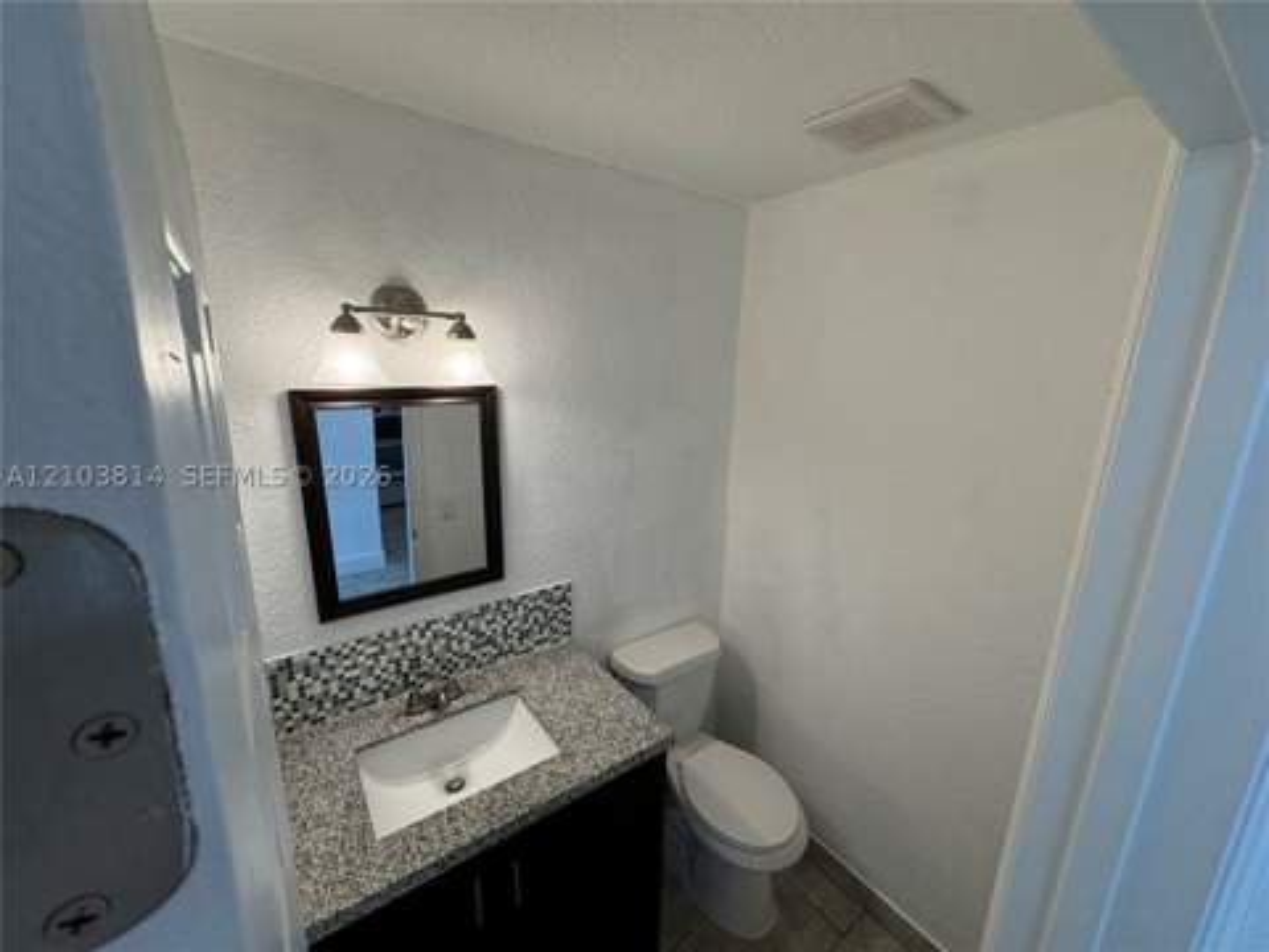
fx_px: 513
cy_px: 476
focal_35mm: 14
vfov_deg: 85.7
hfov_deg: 102.1
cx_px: 634
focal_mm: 2.22
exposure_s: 1/120
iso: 125
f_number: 2.2
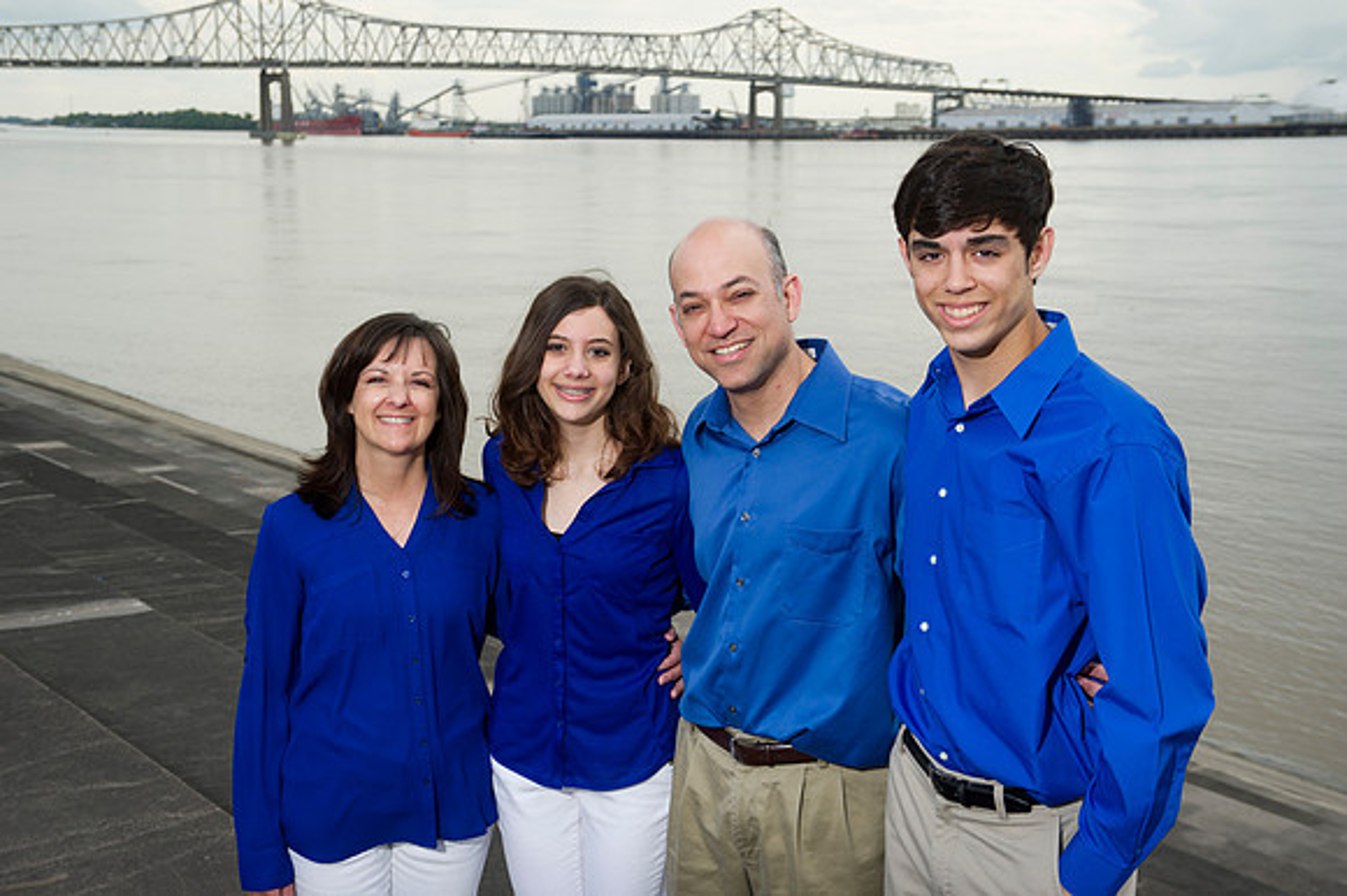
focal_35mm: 50
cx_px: 674
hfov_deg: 39.6
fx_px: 1870
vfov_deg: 27.0
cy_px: 448
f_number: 7.1
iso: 320
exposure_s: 1/250
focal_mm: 50
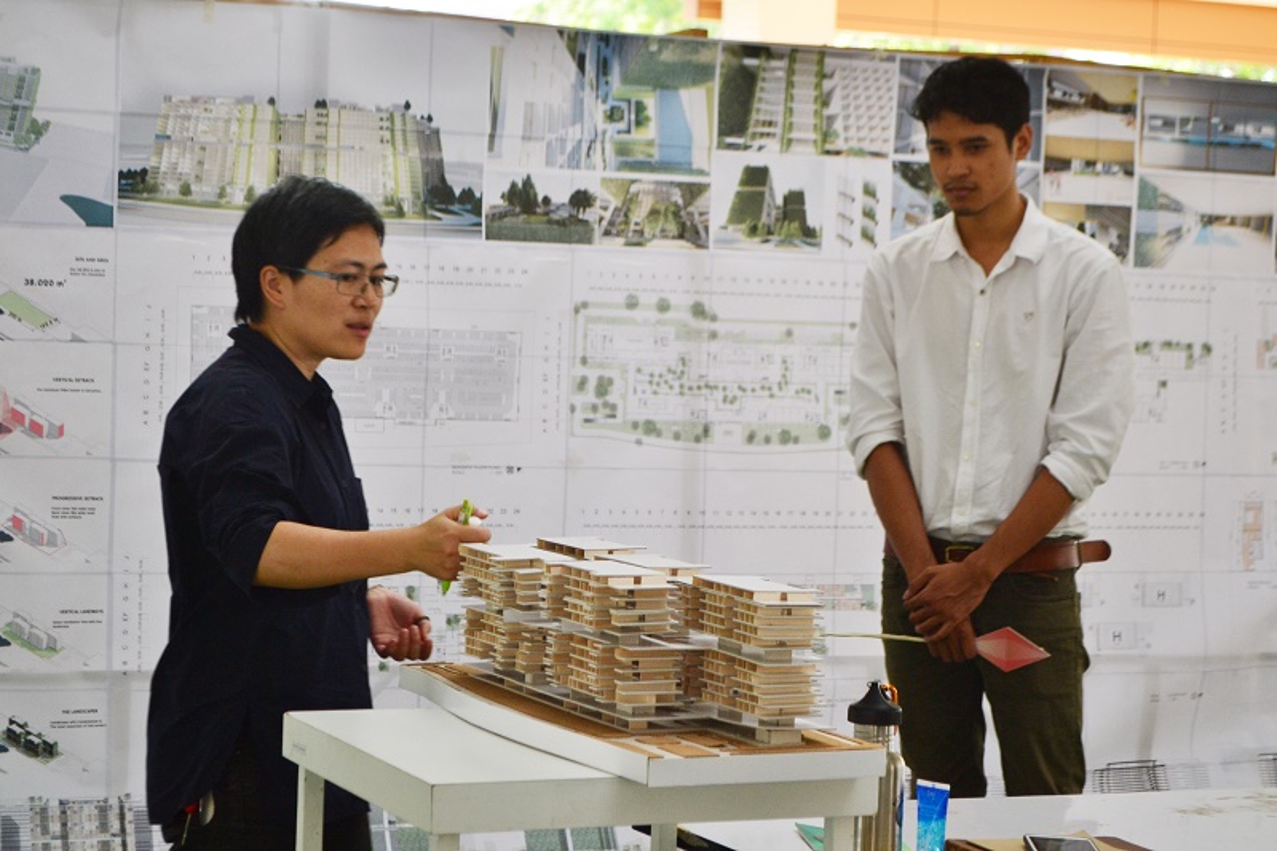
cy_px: 426
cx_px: 638
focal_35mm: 82
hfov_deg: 24.6
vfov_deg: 16.5
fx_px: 2926
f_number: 5.6
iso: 360
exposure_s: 1/100
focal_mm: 55
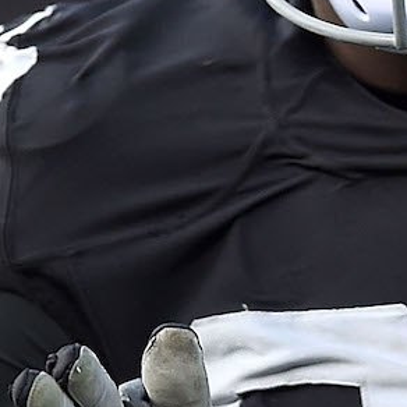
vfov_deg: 0.8
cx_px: 413
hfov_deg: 0.8
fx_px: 31007
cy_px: 181
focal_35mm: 2331
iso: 800
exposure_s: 1/3200
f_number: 2.8
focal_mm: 400
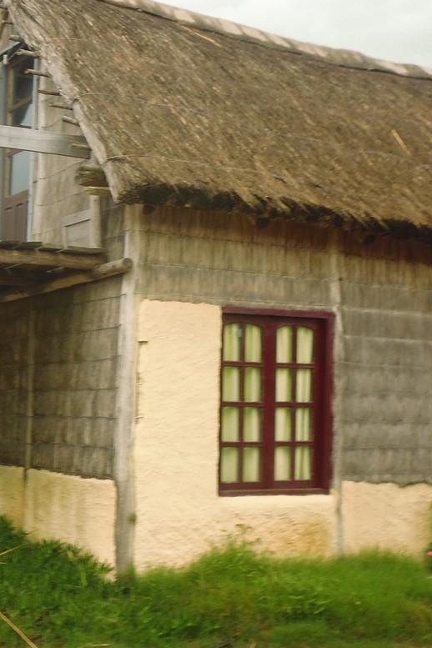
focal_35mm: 60
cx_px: -63
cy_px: 360
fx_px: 1080
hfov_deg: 21.3
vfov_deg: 33.4
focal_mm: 5.6
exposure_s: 1/50
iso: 100
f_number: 3.2
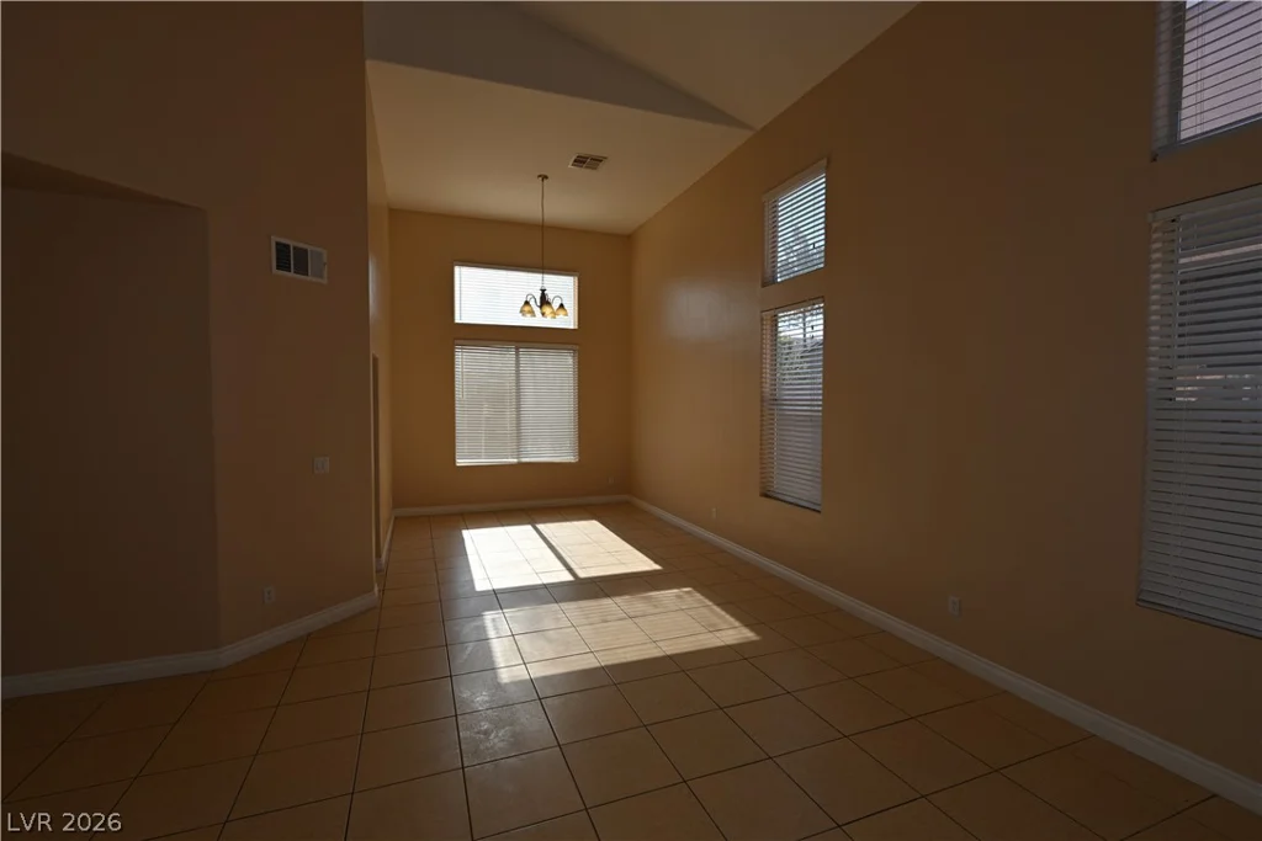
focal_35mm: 16
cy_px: 420
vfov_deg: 73.8
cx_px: 631
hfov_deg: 96.7
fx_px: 561
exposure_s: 1/200
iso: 100
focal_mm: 16
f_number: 7.1
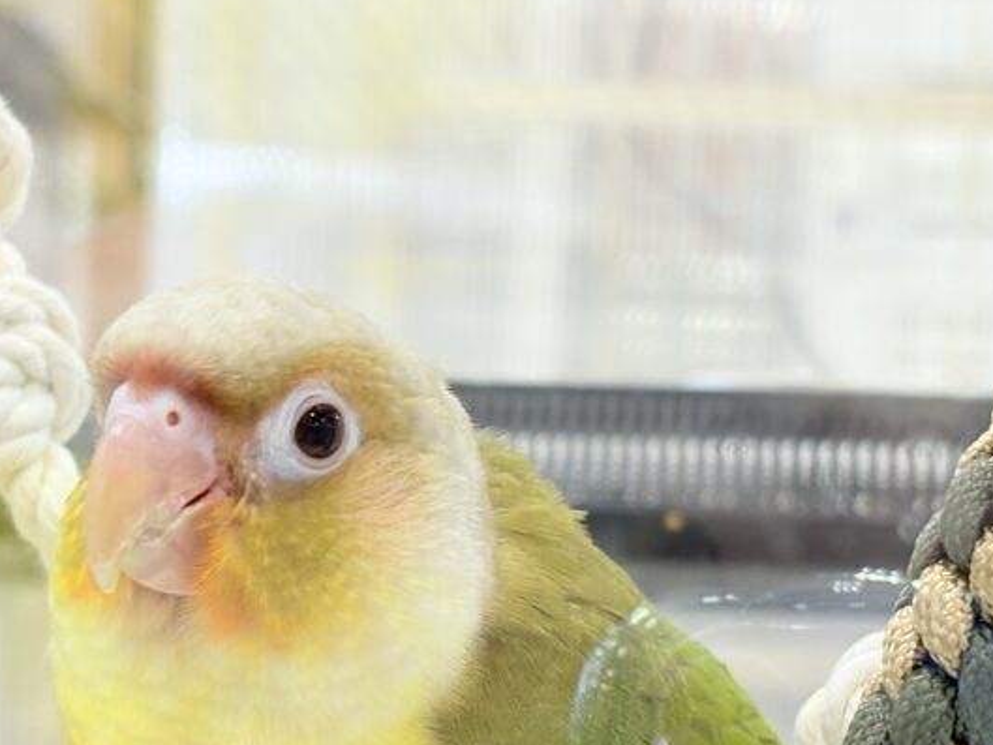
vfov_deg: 12.5
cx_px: 419
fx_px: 3386
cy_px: 614
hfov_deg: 16.7
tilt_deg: +2.4
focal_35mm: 118
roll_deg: -1.7
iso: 64
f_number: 1.6
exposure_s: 1/50
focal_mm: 5.96
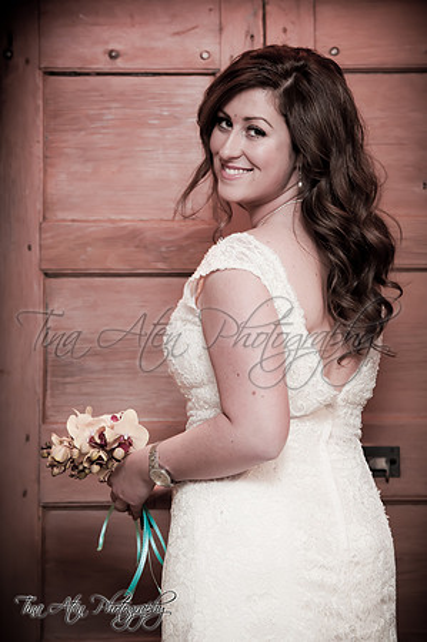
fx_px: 2764
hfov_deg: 8.8
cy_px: 321
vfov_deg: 13.3
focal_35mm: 155
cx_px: 214
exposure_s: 1/15
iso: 640
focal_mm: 155
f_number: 5
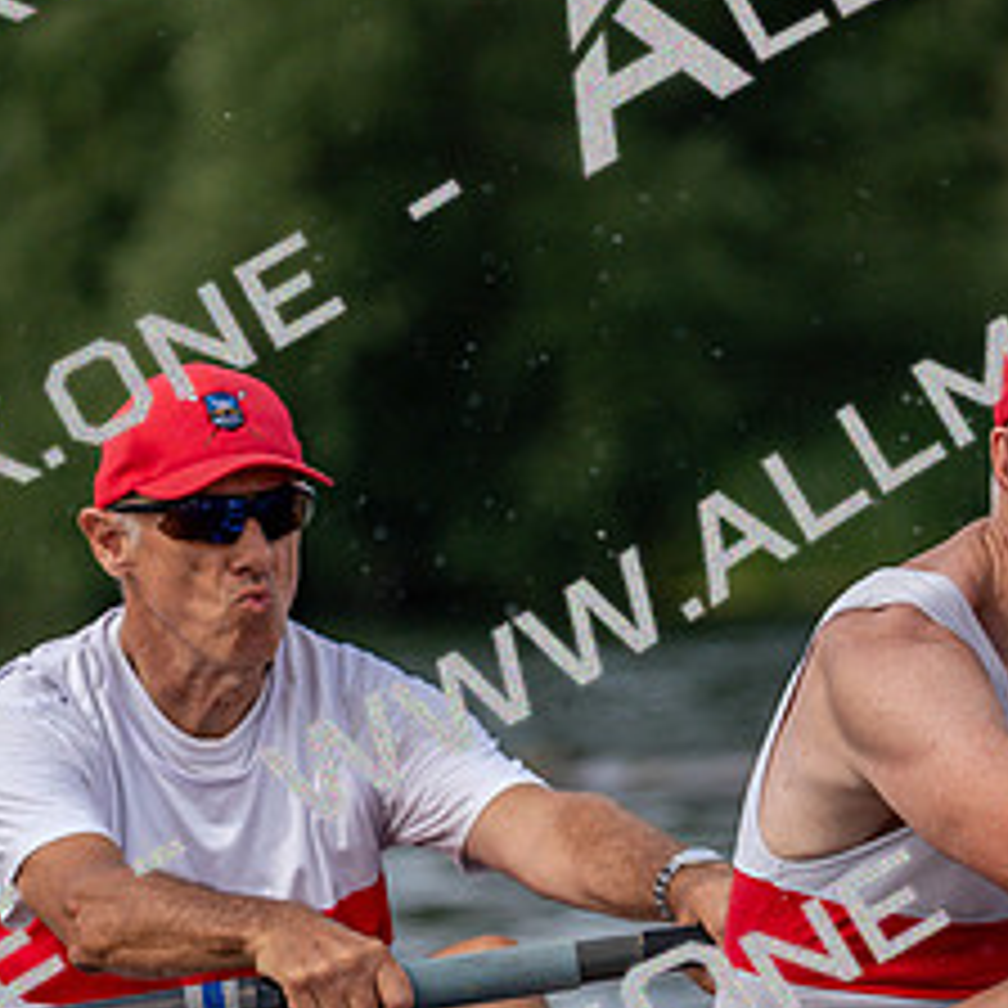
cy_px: 835
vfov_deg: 2.7
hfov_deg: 2.7
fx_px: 21711
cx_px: 814
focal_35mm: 659
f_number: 5.6
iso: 320
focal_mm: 300
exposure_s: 1/1600
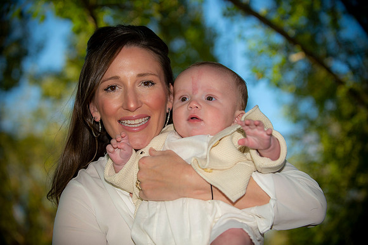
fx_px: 715
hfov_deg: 28.9
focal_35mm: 70
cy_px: 122
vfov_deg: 19.4
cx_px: 184
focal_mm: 70
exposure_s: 1/320
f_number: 4
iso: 100
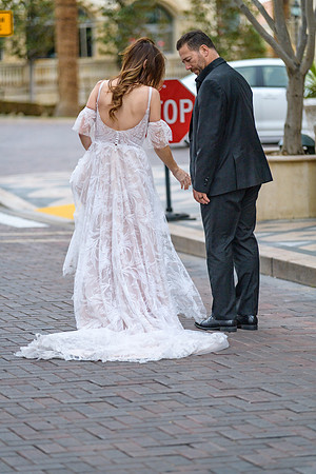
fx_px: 1909
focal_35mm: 145
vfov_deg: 14.2
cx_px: 158
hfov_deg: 9.5
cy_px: 237
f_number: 2.8
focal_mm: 145
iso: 250
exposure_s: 1/3200
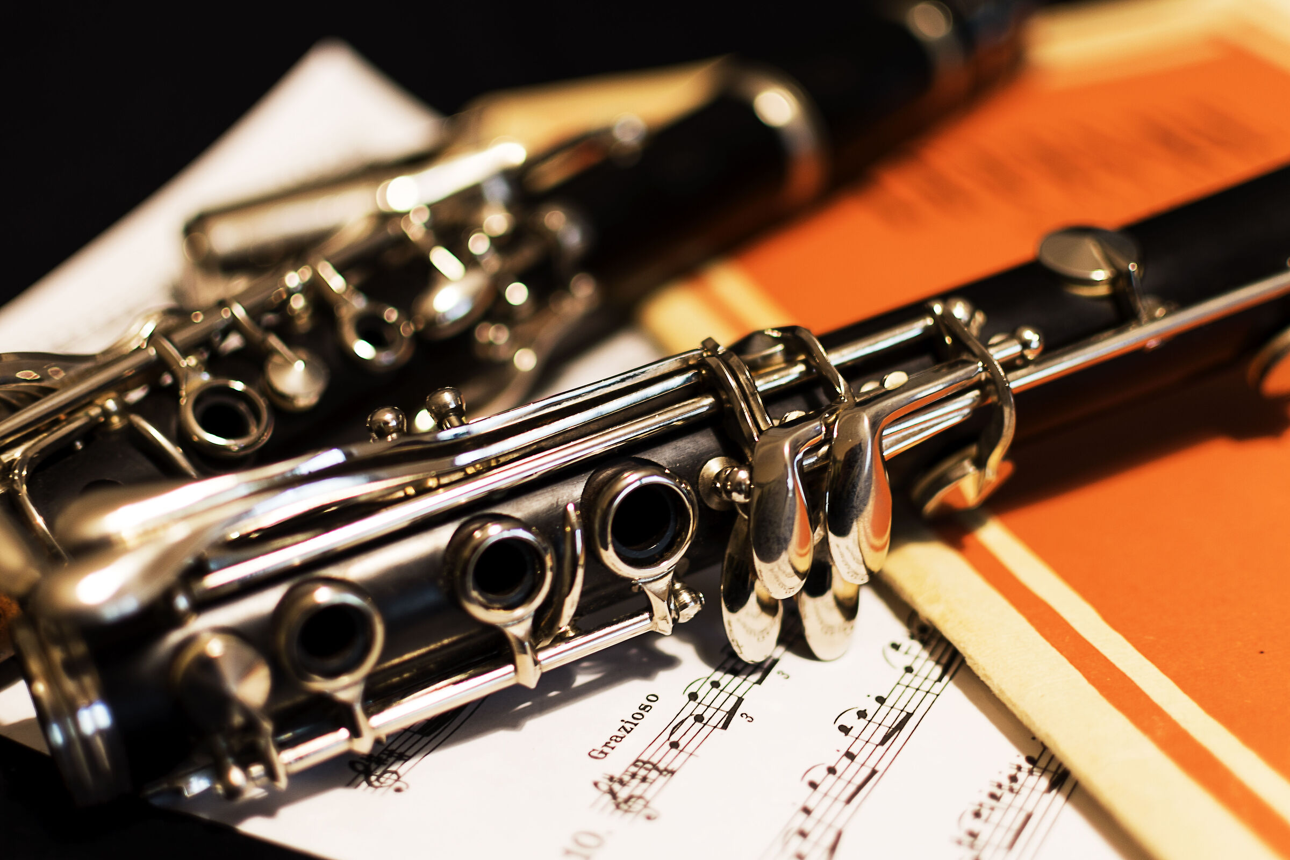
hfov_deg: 38.2
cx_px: 645
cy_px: 430
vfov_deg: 26.0
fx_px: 1863
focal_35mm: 52
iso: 100
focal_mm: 35
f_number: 1.8
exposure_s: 1/10
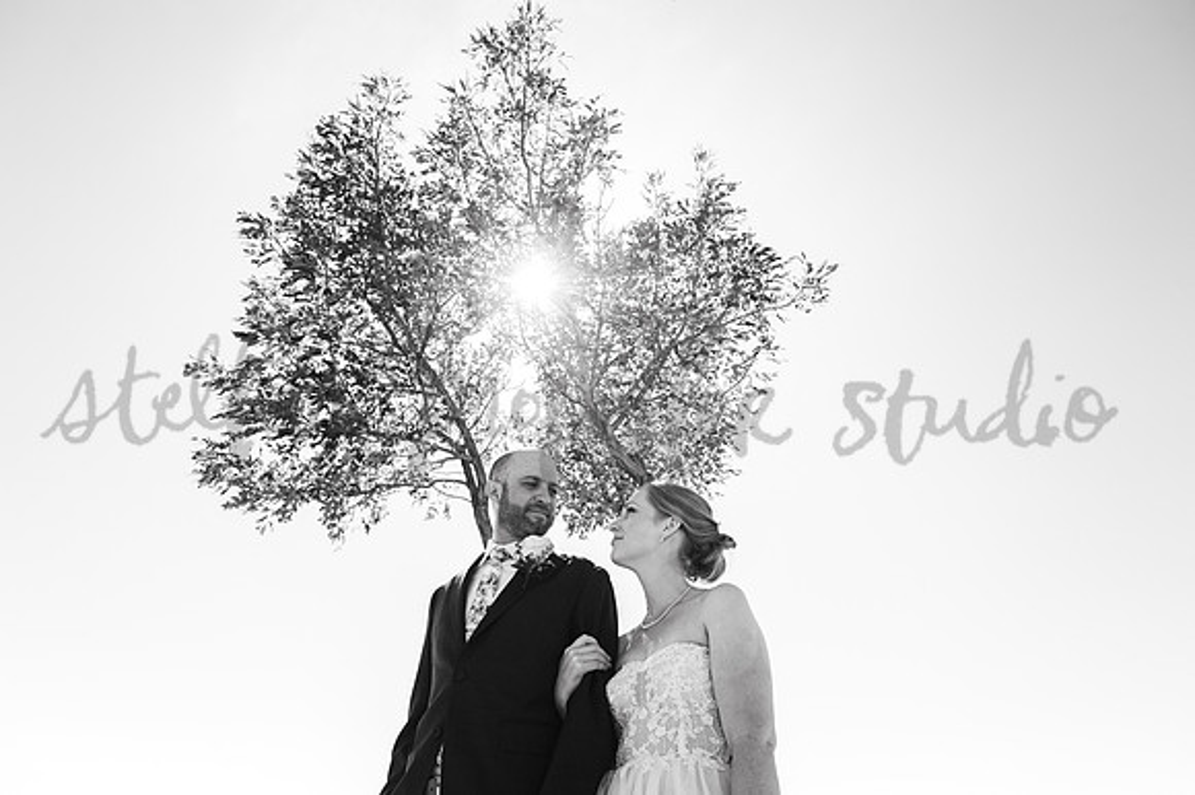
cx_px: 598
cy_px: 398
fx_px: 630
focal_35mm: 19
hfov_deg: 86.9
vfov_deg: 64.5
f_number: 4.5
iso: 200
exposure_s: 1/400
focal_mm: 19
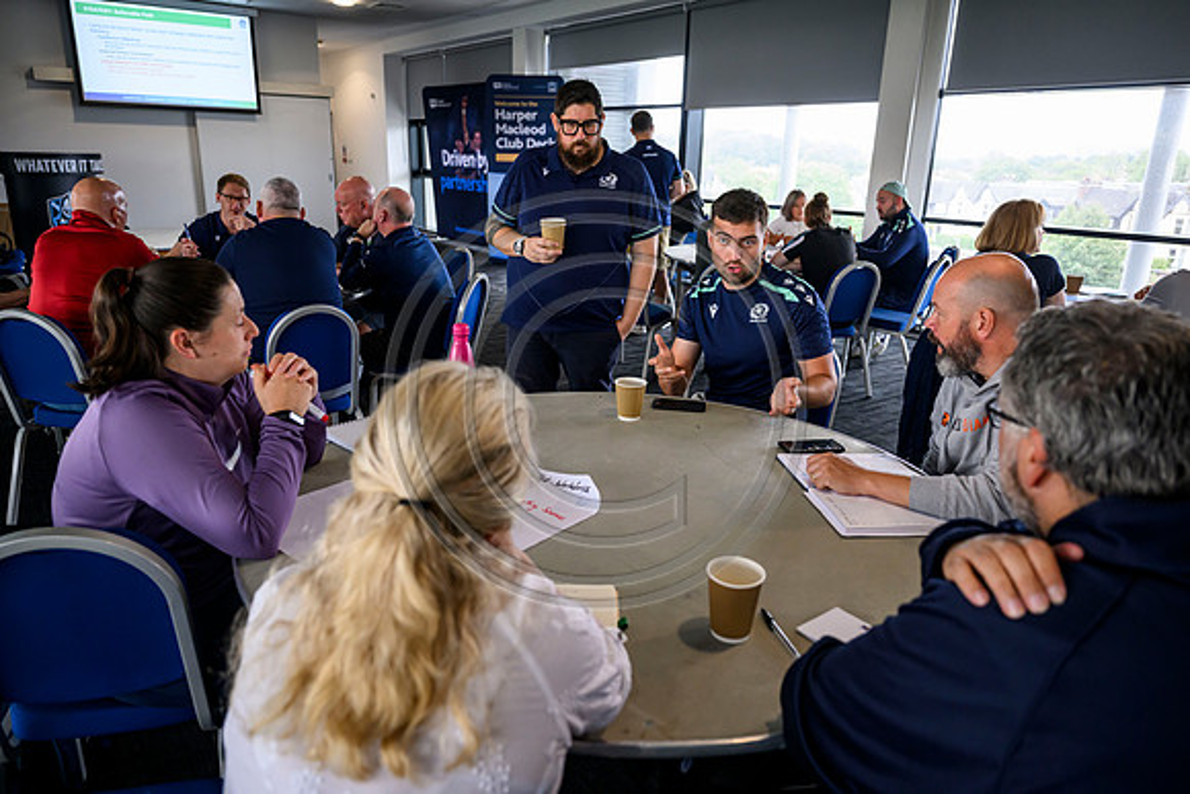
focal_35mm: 24
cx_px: 595
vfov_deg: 53.2
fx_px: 793
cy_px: 397
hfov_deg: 73.7
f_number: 3.2
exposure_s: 1/500
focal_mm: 24
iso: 2000
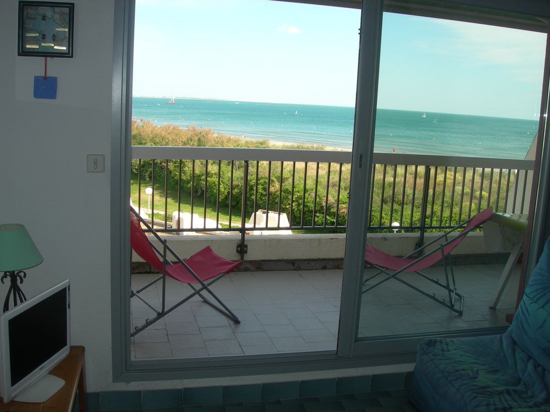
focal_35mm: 38
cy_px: 206
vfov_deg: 37.7
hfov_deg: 49.0
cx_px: 275
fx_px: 604
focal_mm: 7.8
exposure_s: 1/208
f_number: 4.8
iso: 50
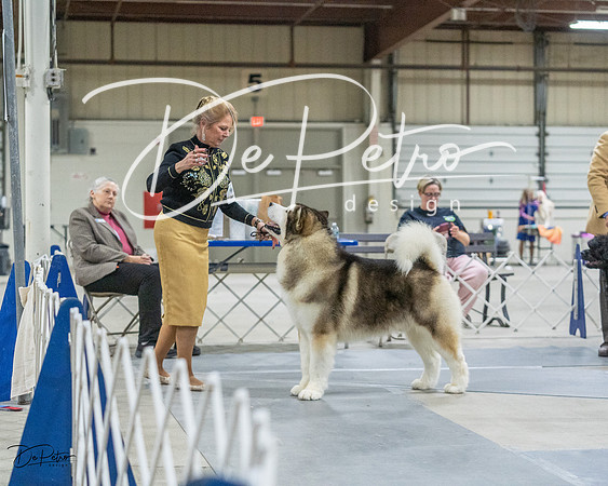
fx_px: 1418
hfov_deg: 24.2
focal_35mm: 79
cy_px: 243
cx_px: 304
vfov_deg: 19.4
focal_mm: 70
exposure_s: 1/320
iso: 6400
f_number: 3.2
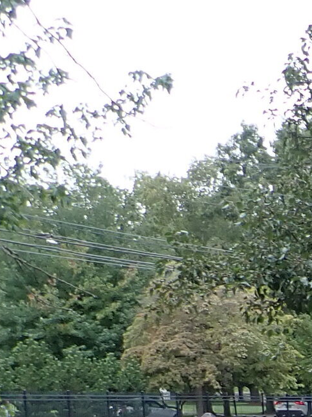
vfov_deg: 15.2
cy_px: 655
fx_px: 1419
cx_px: 830
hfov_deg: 10.3
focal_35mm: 118
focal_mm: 4.5
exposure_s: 1/160
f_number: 2.8
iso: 100
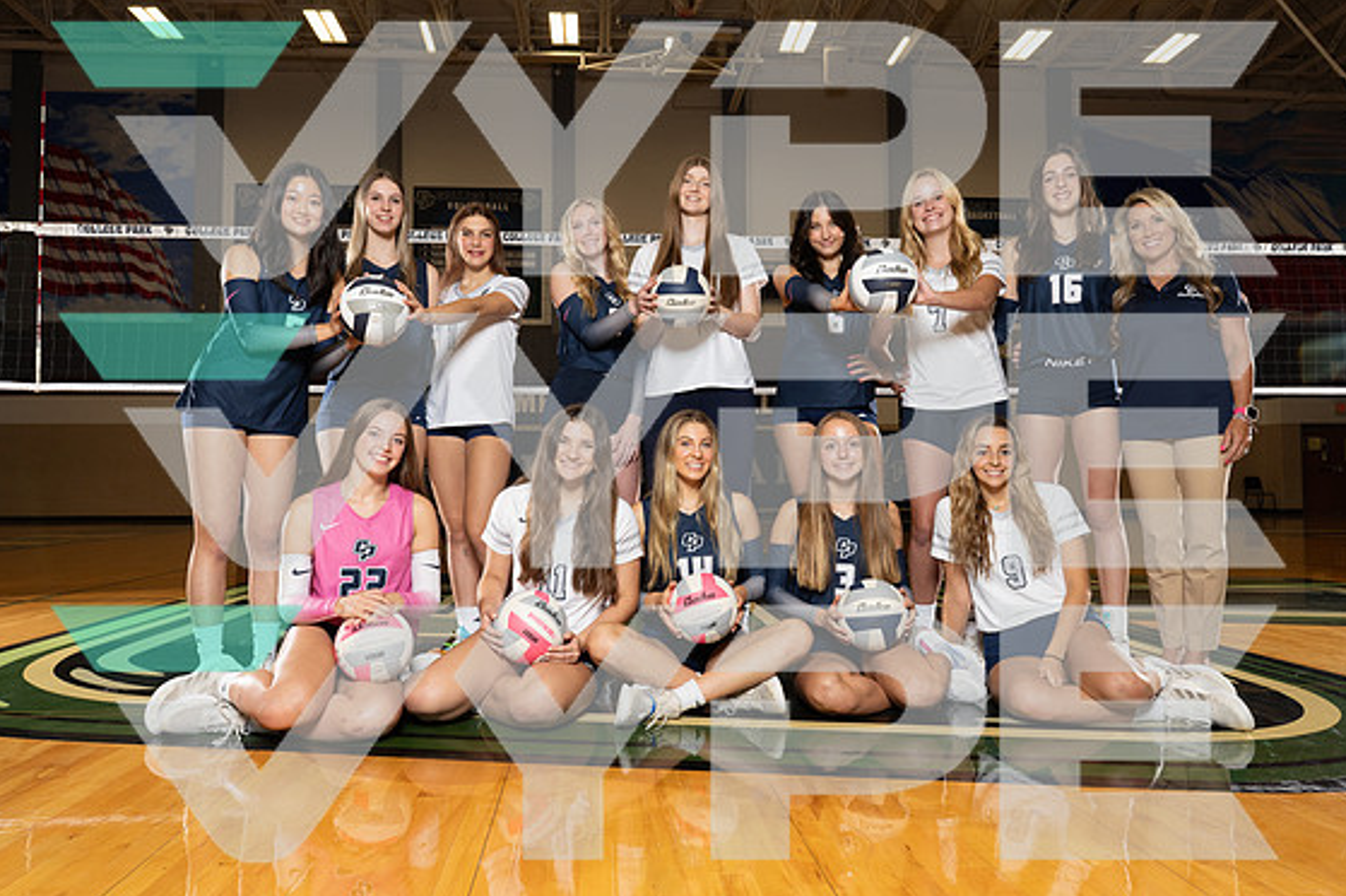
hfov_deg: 67.4
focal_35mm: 27
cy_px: 442
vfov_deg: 47.9
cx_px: 672
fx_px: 1009
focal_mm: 26
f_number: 8
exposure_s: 1/250
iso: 1250
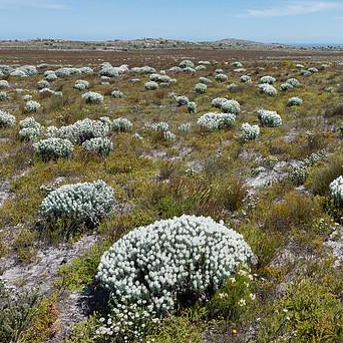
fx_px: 404
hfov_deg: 43.5
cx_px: 282
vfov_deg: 45.9
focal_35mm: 36
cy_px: 150
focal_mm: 24
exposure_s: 1/800
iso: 800
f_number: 13
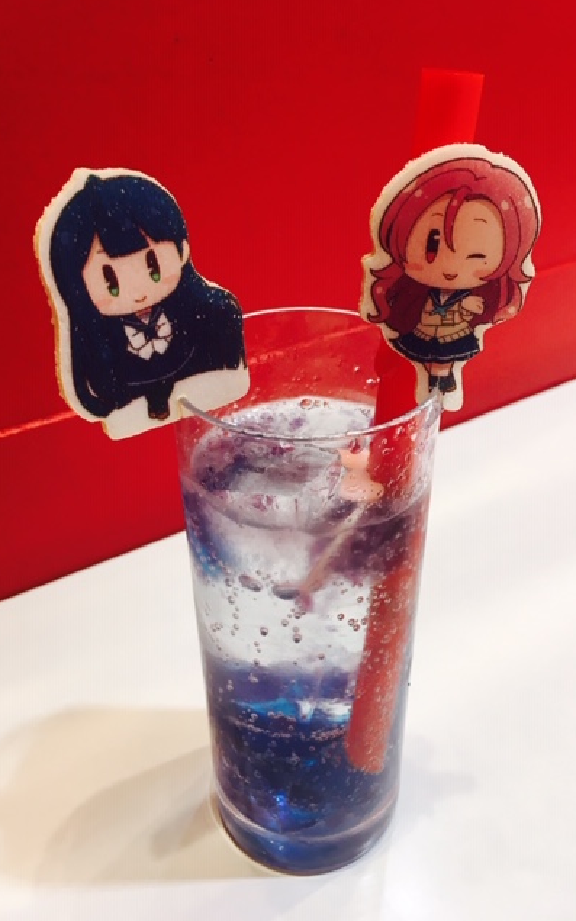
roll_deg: +1.1
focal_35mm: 31
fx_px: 778
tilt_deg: -35.2
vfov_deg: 61.2
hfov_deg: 40.6
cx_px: 295
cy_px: 460
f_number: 2.2
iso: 50
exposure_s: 1/30
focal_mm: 4.15
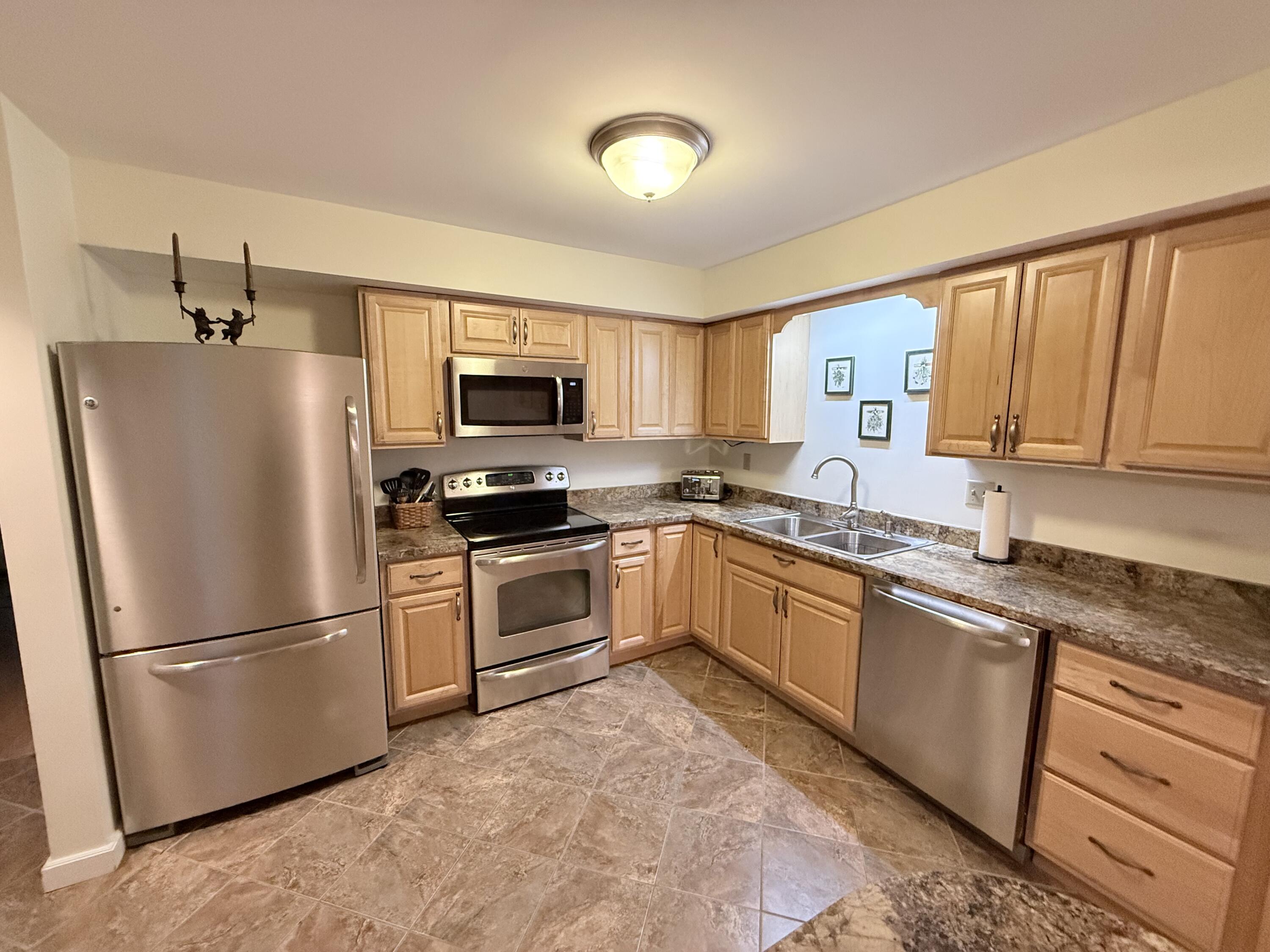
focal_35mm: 14
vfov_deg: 85.7
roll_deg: -0.8
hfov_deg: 102.1
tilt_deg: -7.1
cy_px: 476
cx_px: 635
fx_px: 514
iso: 640
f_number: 2.2
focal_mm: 2.22
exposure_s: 1/120
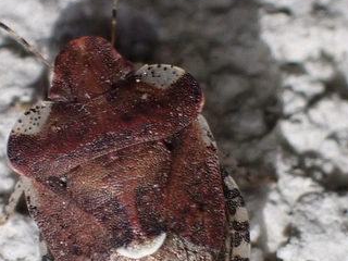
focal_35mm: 200
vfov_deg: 7.4
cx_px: 120
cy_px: 158
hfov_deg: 9.9
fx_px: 2011
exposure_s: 1/400
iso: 250
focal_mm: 18
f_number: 4.9
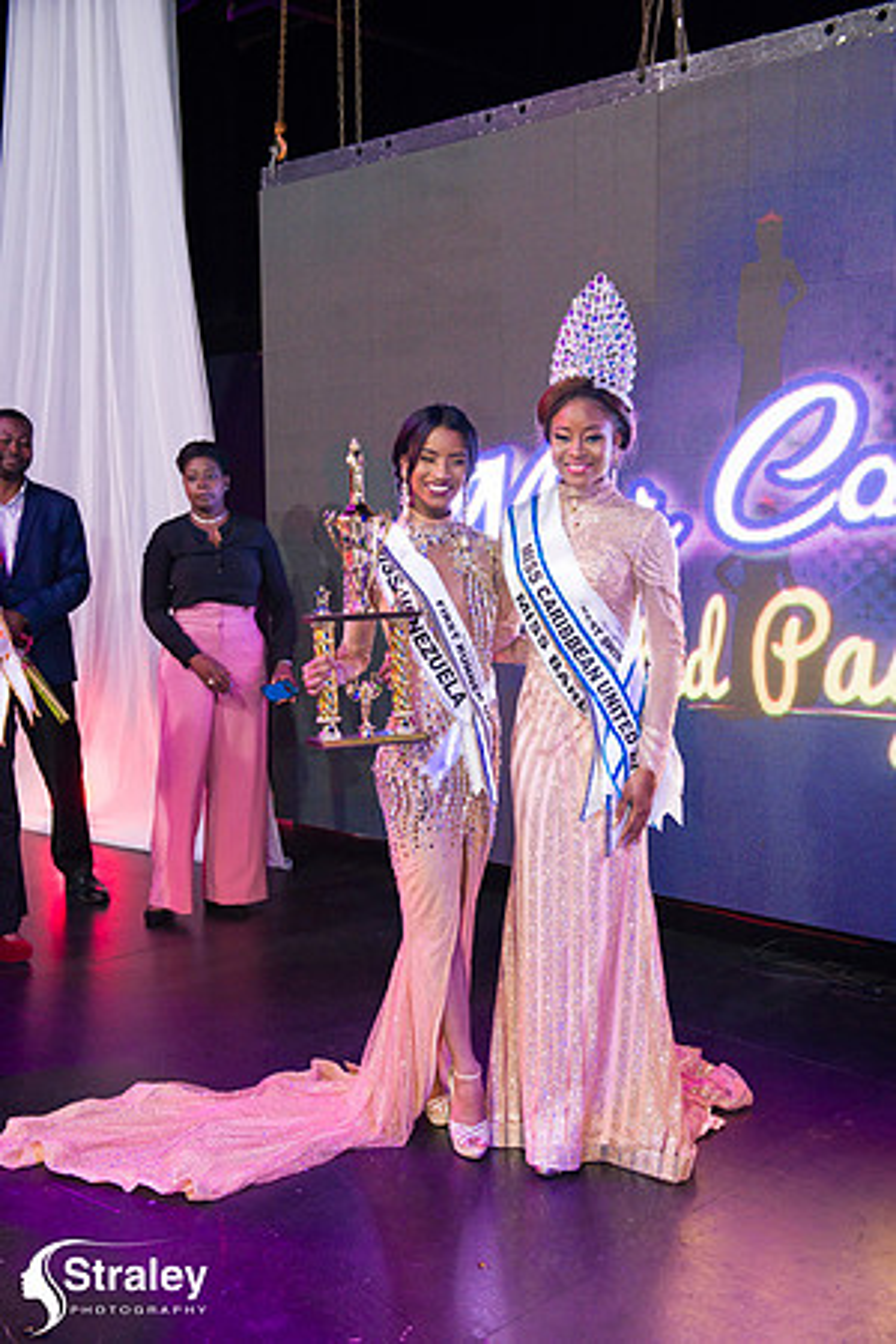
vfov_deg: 50.7
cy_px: 672
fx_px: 1419
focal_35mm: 38
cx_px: 448
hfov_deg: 35.1
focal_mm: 38
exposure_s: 1/160
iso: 4000
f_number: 5
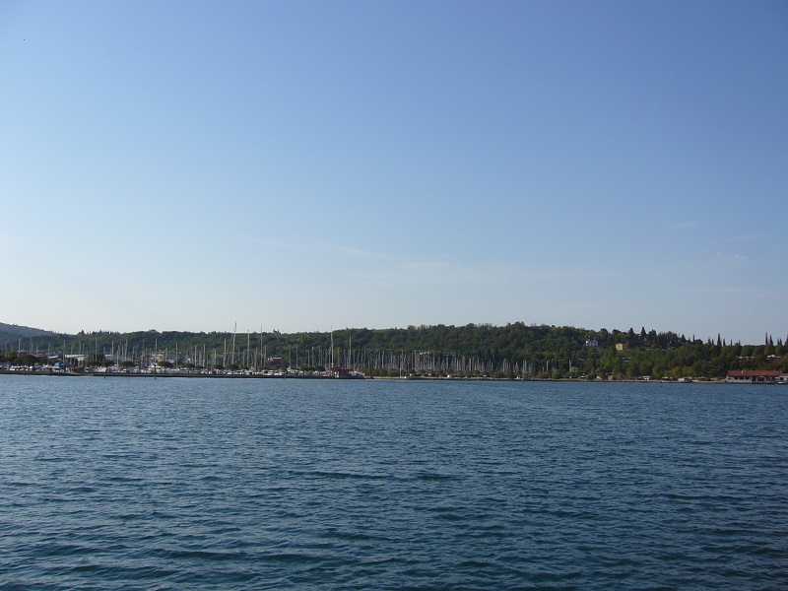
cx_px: 394
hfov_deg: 52.6
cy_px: 296
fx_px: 797
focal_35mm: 35
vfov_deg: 40.7
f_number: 5.6
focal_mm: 5.8
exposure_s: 1/500
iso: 80
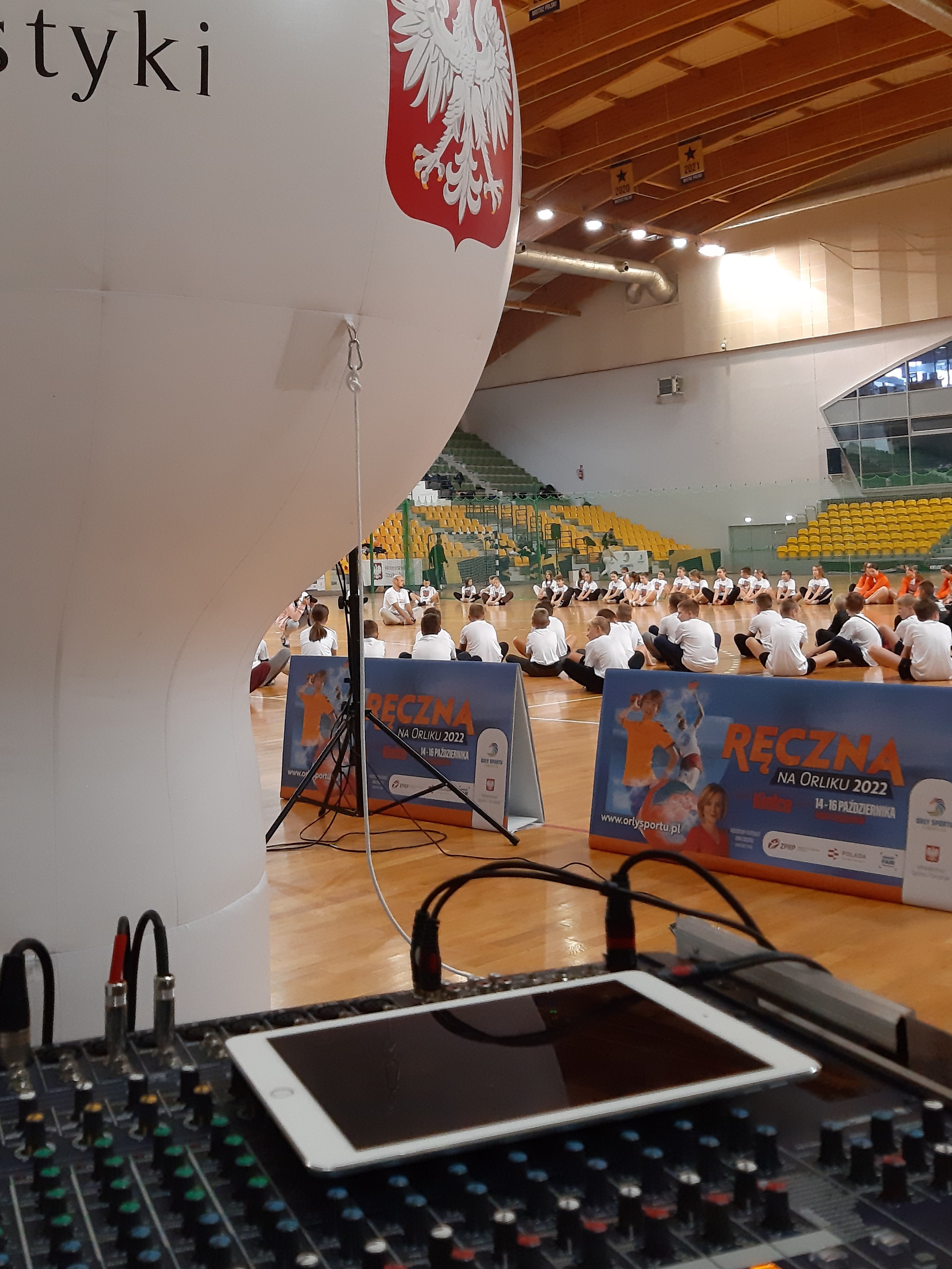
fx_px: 1393
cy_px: 533
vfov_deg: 48.8
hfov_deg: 37.6
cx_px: 394
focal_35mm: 38
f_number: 1.7
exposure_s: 1/50
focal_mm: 3.93
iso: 250
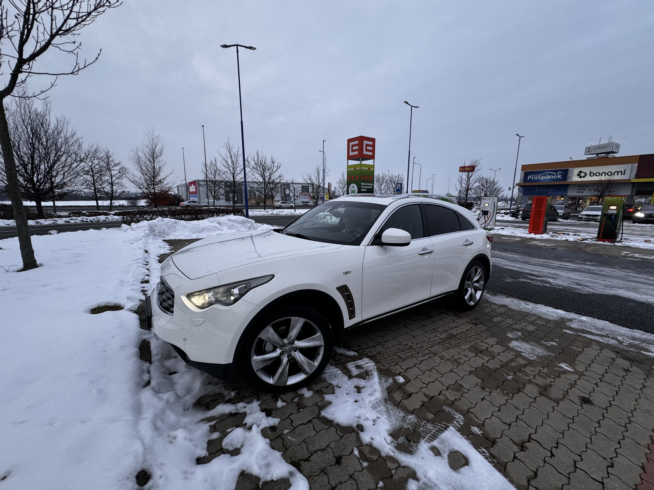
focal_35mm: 14
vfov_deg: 85.7
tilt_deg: -10.5
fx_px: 265
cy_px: 245
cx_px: 327
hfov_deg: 102.1
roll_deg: -0.8
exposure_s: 1/122
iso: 80
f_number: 2.2
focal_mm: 2.22
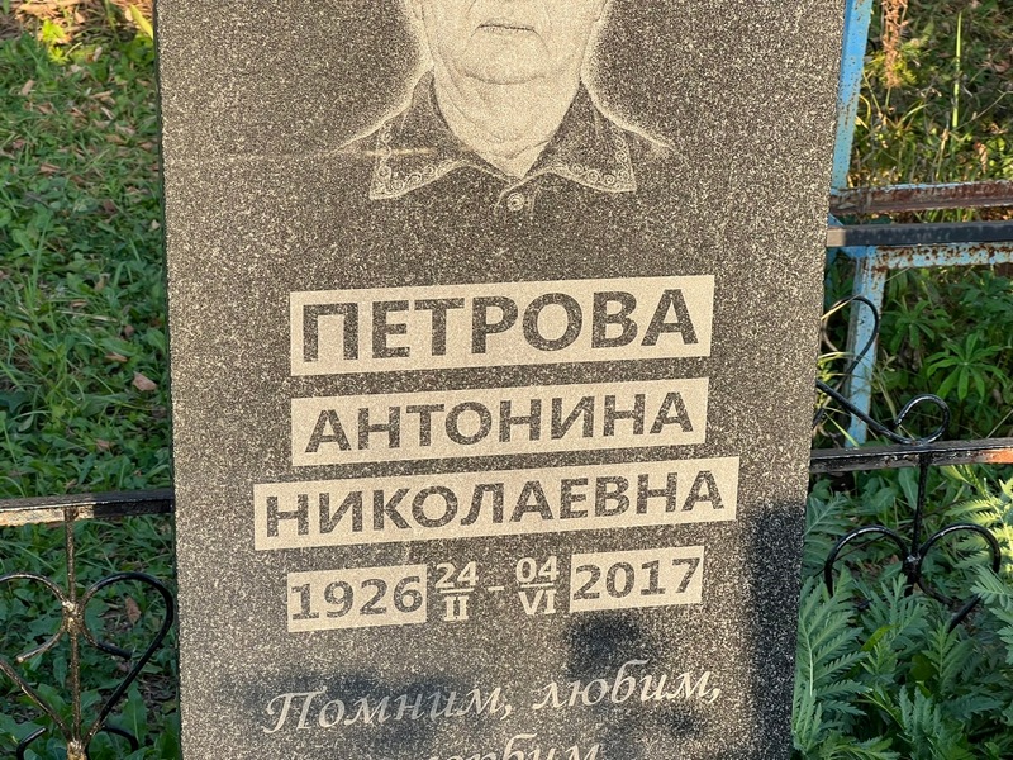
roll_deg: -2.6
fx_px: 2253
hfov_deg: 25.3
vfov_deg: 19.1
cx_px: 506
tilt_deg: -22.9
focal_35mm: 77
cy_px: 380
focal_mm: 9
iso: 32
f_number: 2.8
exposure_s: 1/127
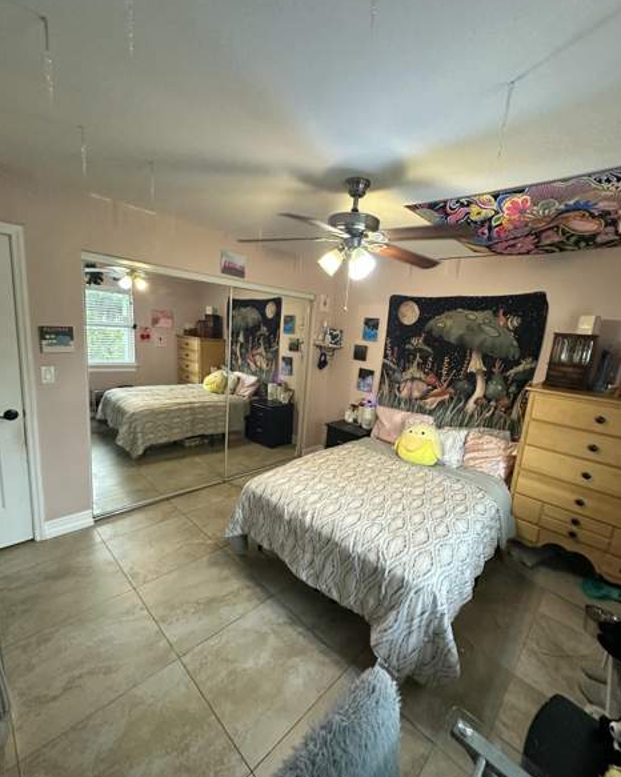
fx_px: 345
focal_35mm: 15
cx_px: 316
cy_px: 390
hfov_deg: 84.0
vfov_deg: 96.8
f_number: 2.2
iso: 500
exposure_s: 1/60
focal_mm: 2.22
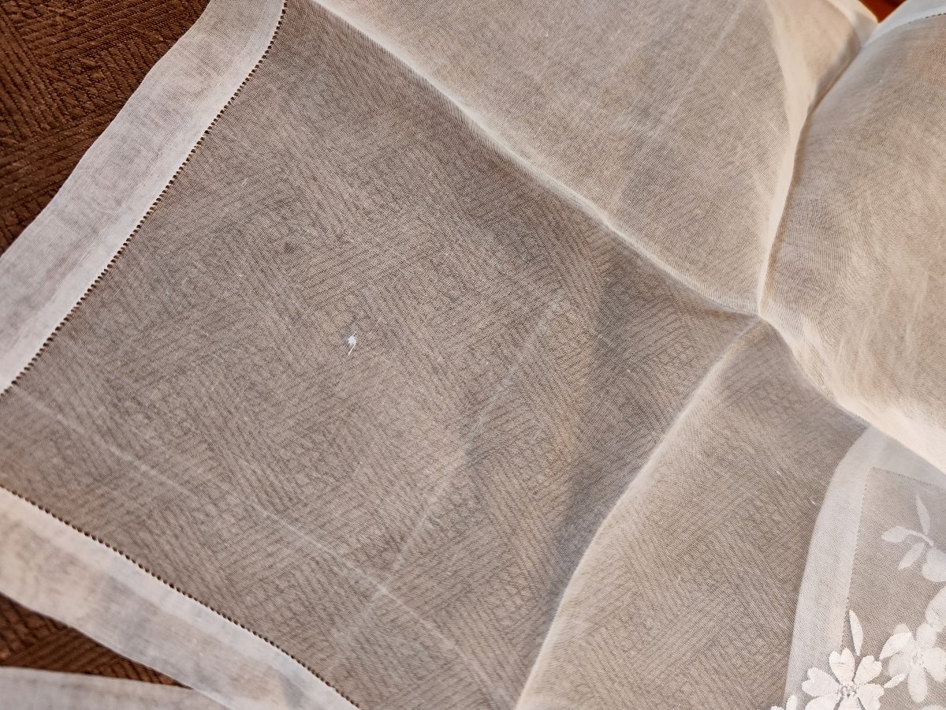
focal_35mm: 23
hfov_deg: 73.9
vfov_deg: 58.9
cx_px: 473
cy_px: 355
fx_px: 629
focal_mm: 7.01
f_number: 1.69
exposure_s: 1/100
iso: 967
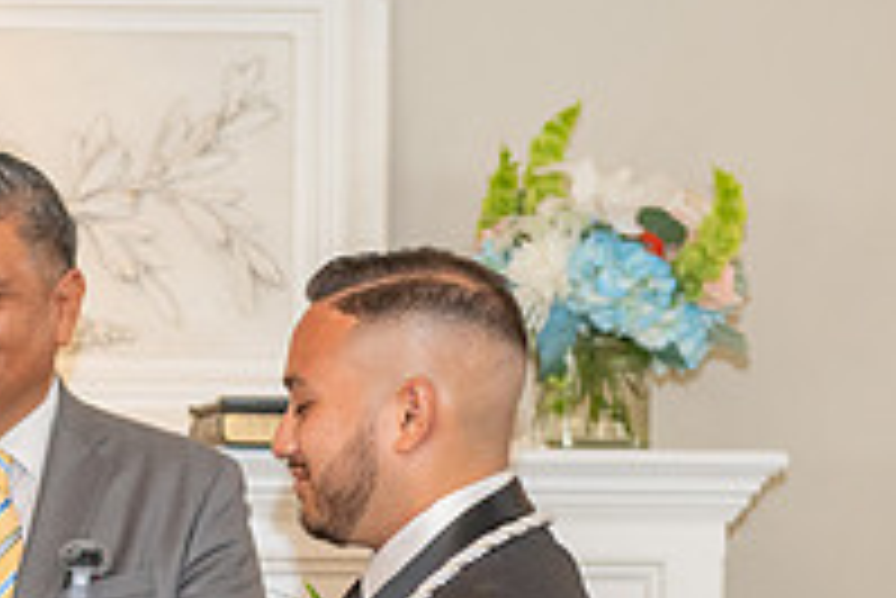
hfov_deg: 9.9
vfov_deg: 6.7
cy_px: 843
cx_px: -135
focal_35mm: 204
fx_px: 5081
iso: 1250
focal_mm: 70
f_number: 3.5
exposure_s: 1/200
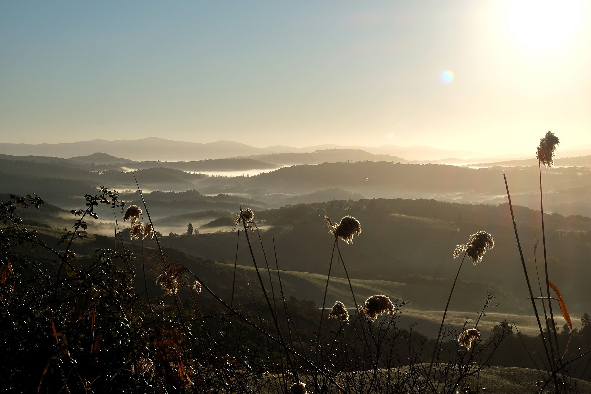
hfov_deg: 29.7
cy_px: 197
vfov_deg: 20.0
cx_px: 296
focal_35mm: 68
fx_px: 1116
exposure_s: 1/350
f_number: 13
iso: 200
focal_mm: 45
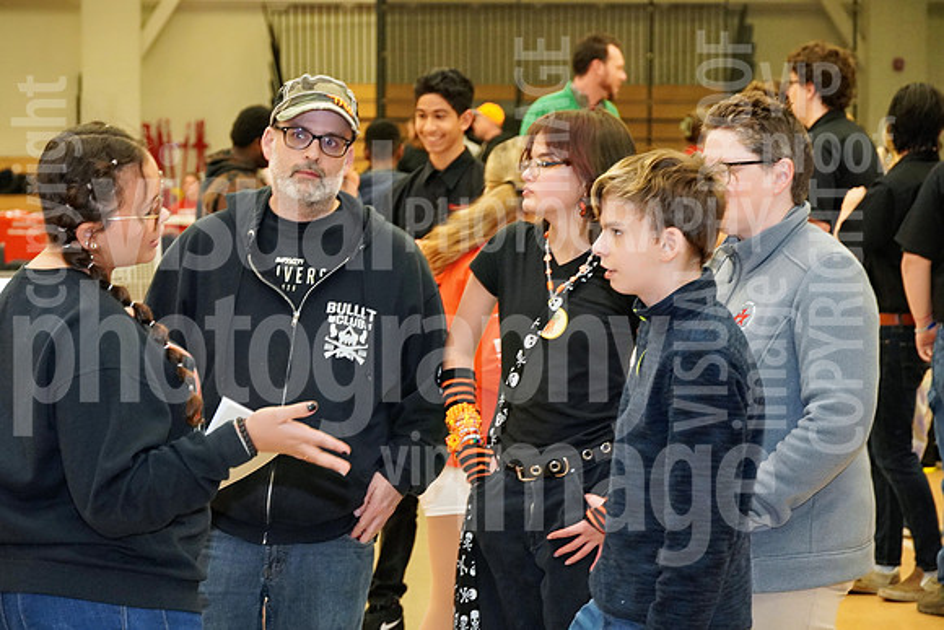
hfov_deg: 17.7
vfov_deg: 11.9
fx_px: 3029
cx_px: 472
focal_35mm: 116
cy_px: 315
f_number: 5.6
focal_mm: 77
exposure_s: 1/80
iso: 2500
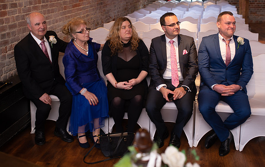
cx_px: 137
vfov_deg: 27.6
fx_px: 339
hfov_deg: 42.7
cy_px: 63
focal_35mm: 47
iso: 320
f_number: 2.5
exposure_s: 1/125
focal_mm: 35
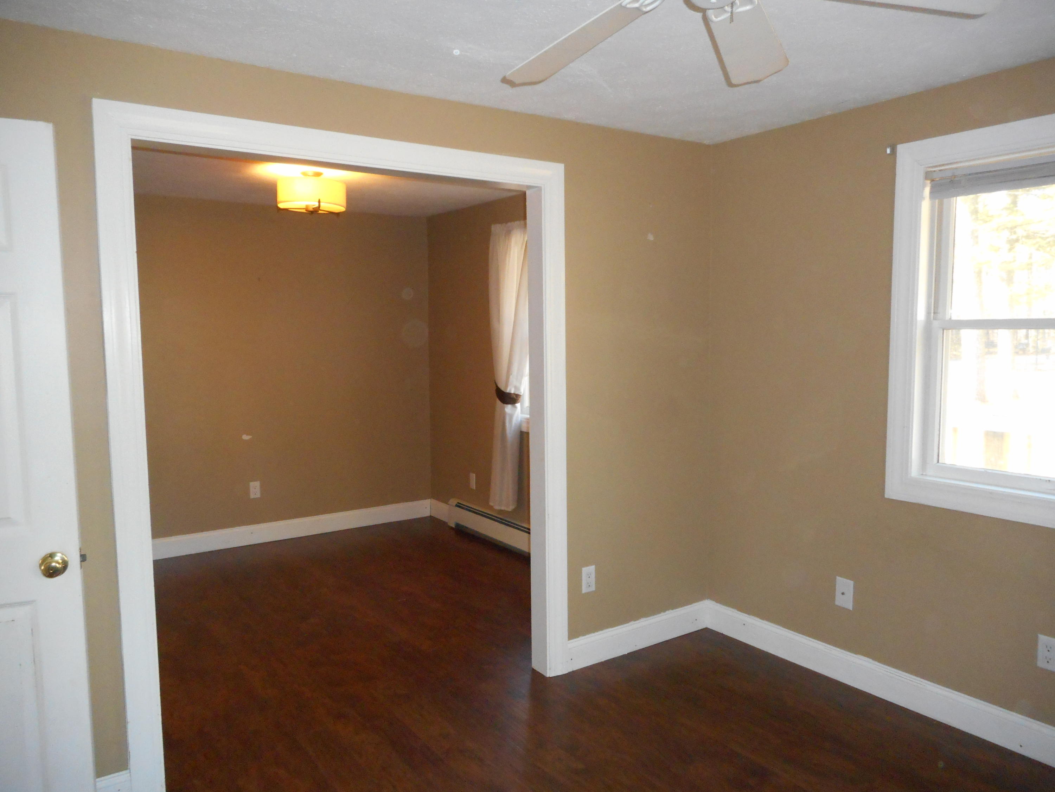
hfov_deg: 69.4
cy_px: 396
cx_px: 528
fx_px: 762
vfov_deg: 54.9
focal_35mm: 25
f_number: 3.7
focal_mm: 4.5
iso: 500
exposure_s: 1/25
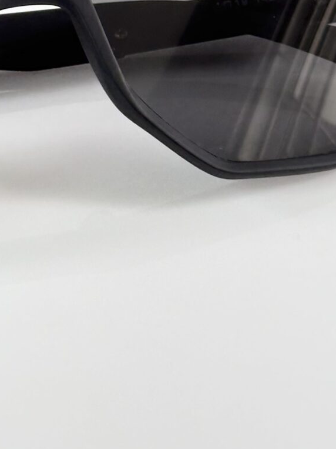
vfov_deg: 12.2
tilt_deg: -36.0
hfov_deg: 9.2
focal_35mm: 161
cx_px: -3
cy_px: 51
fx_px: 2084
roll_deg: +2.6
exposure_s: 1/100
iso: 80
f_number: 1.78
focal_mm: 6.86
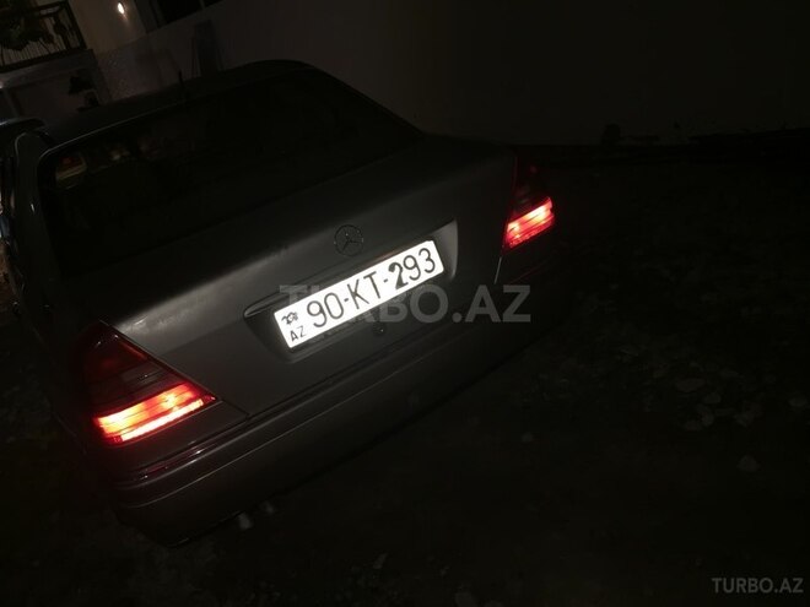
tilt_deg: -22.4
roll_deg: +16.0
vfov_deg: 48.2
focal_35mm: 29
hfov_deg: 61.7
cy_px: 304
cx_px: 405
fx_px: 679
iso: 40
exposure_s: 1/17
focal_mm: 4.15
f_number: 2.2
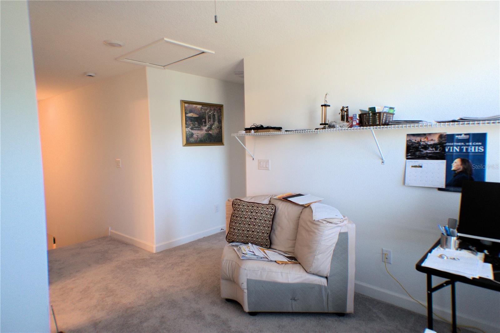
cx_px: 250
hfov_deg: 53.1
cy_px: 166
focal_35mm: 36
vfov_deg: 36.9
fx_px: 500
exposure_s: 1/60
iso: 400
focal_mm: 24
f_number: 4
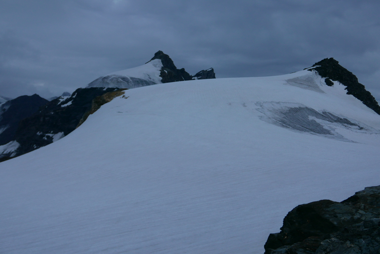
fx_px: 433
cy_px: 127
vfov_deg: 32.7
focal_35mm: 41
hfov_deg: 47.4
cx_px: 190
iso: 200
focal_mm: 18.6
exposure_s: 1/125
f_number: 2.5
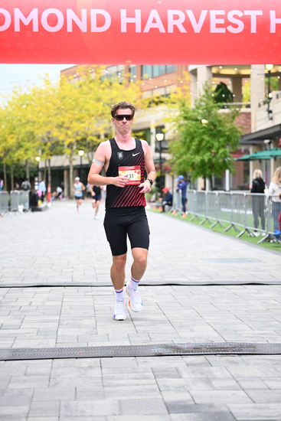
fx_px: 819
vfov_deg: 28.8
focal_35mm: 70
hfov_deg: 19.5
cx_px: 140
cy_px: 210
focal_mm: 70
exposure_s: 1/1250
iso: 1600
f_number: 2.8
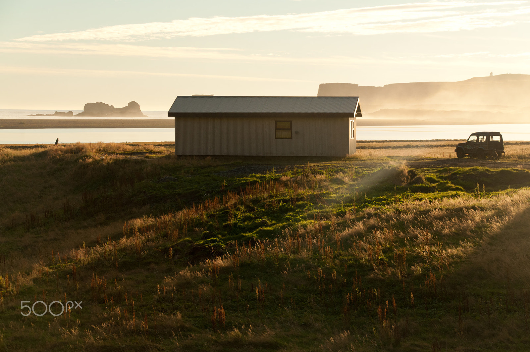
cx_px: 265
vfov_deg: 14.0
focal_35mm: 98
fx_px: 1434
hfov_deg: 20.9
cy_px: 176
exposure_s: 1/160
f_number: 8
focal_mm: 65
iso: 200
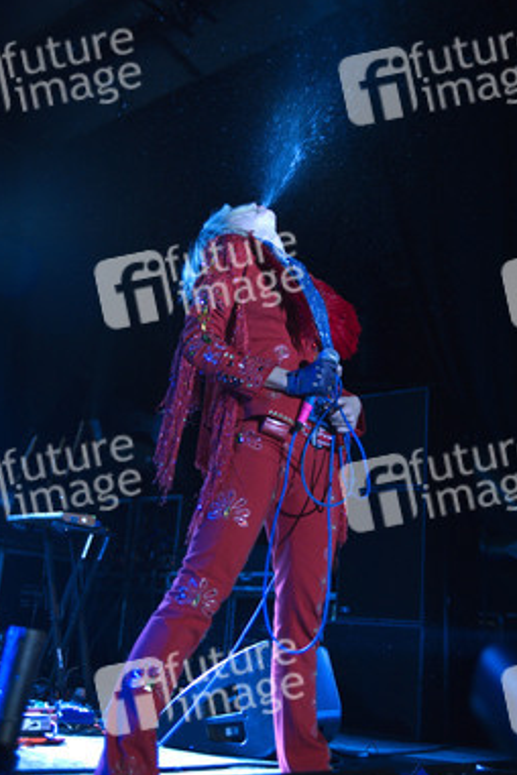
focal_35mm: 42
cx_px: 260
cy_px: 382
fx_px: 905
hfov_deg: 31.9
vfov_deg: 46.4
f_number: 2.8
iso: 1600
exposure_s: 1/320
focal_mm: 40
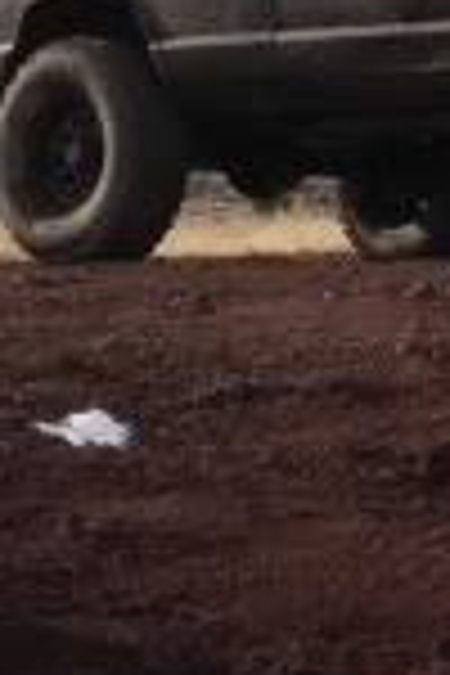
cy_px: 158
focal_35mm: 155
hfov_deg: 8.5
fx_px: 2906
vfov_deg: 13.2
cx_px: 792
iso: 64
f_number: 2.4
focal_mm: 4.3
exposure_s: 1/1403
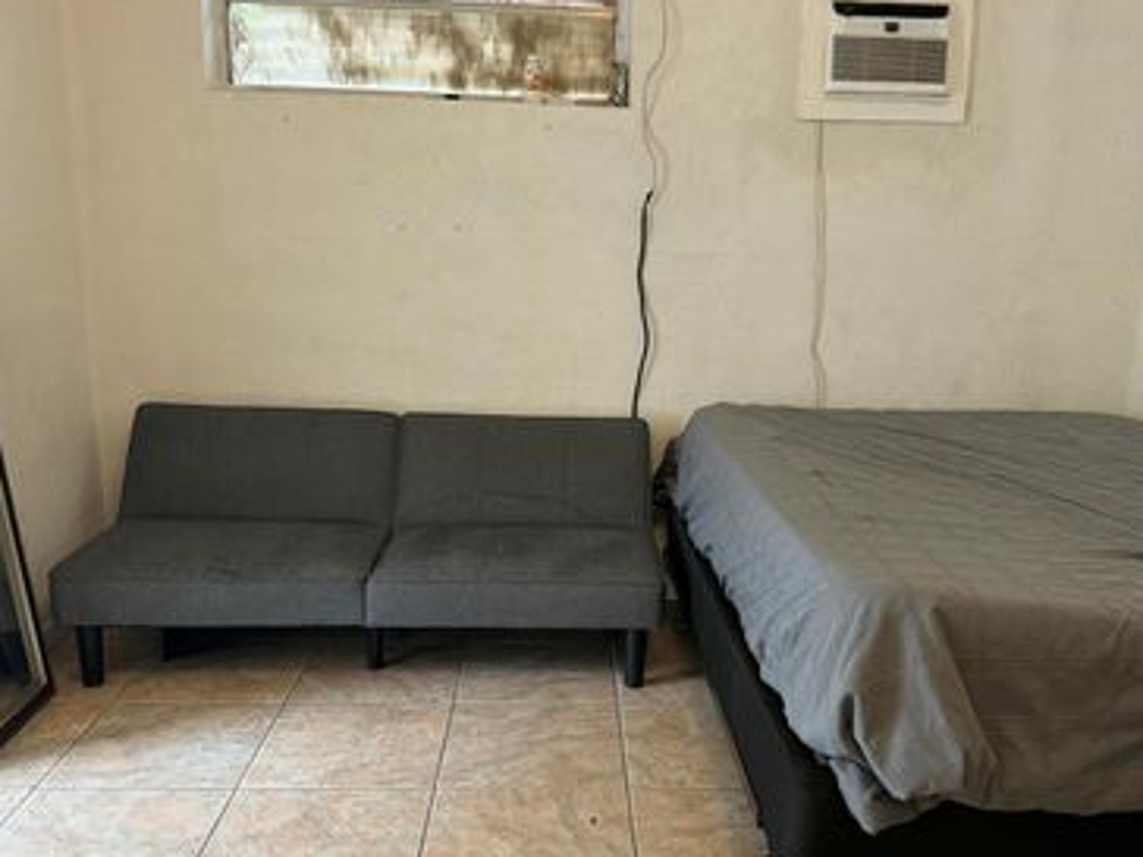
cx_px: 609
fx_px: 1090
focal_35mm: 33
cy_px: 498
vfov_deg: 42.8
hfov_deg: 55.3
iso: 250
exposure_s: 1/60
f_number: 1.78
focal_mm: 6.76
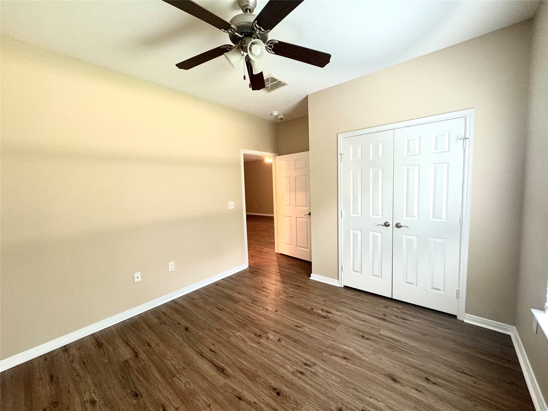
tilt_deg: -6.7
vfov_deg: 85.7
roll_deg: +1.9
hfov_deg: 102.1
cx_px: 274
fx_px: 222
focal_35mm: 14
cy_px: 206
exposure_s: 1/60
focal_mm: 2.22
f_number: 2.2
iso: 200
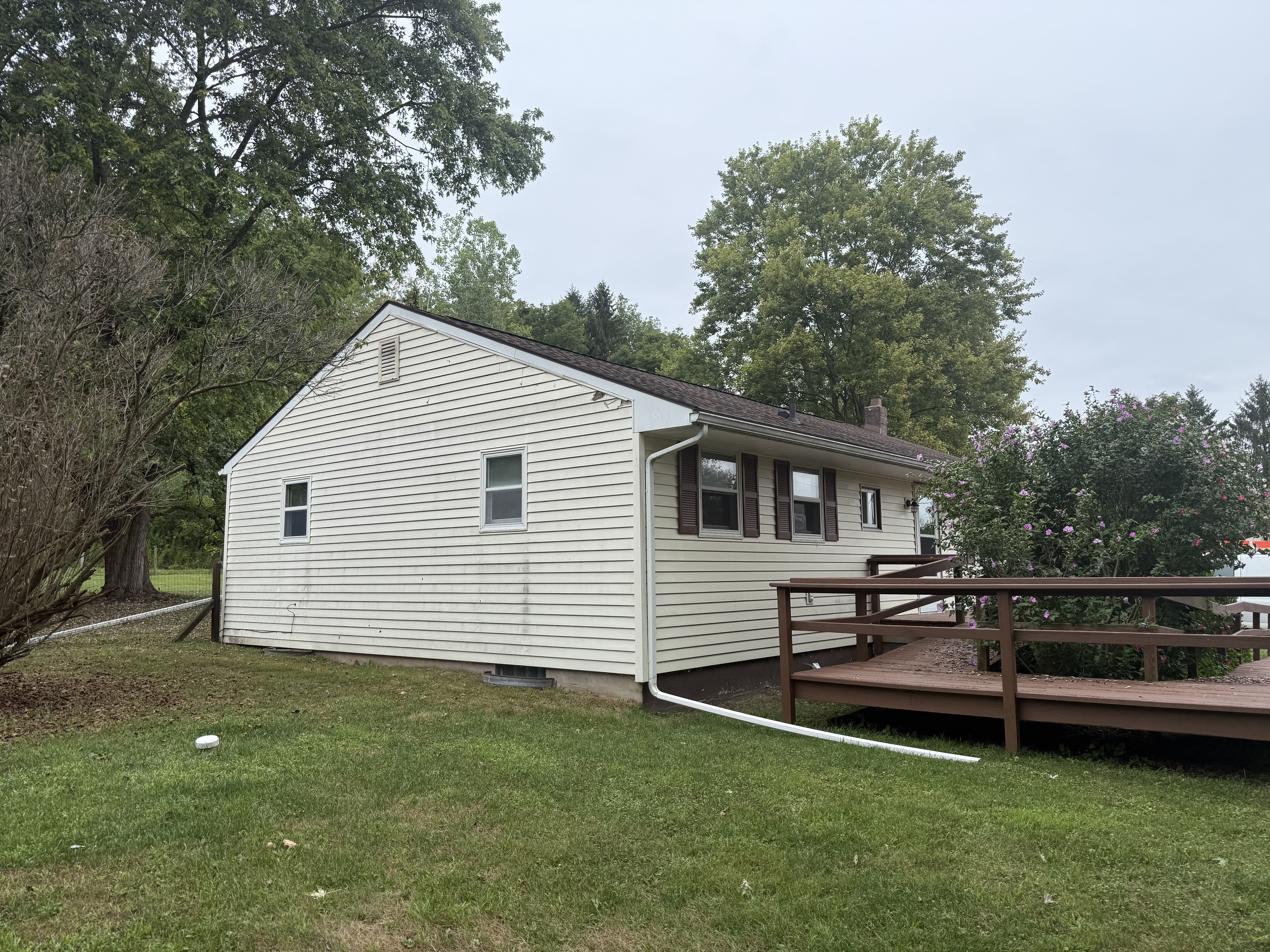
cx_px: 635
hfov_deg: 71.6
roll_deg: +0.1
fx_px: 881
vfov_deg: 56.8
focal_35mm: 24
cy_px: 476
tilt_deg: +6.2
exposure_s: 1/1075
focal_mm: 6.76
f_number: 1.78
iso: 80
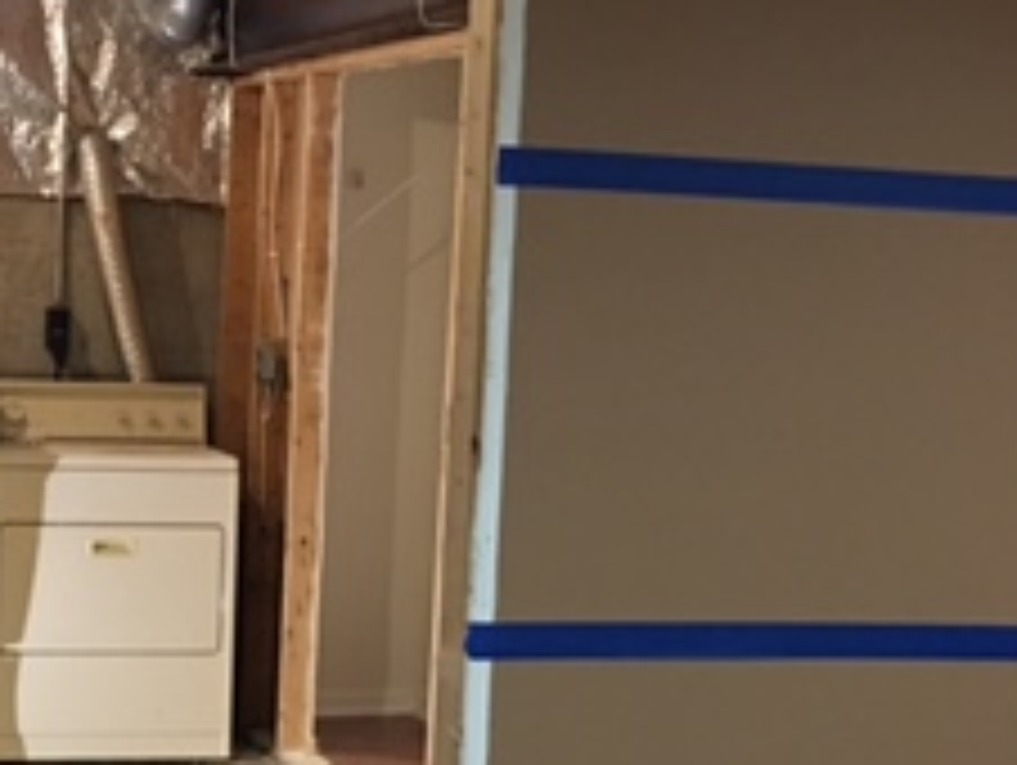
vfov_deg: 17.9
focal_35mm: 82
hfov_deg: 23.6
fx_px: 2412
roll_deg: -2.6
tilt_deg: -6.7
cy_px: 598
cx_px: 288
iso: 100
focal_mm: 4.15
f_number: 2.2
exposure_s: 1/8
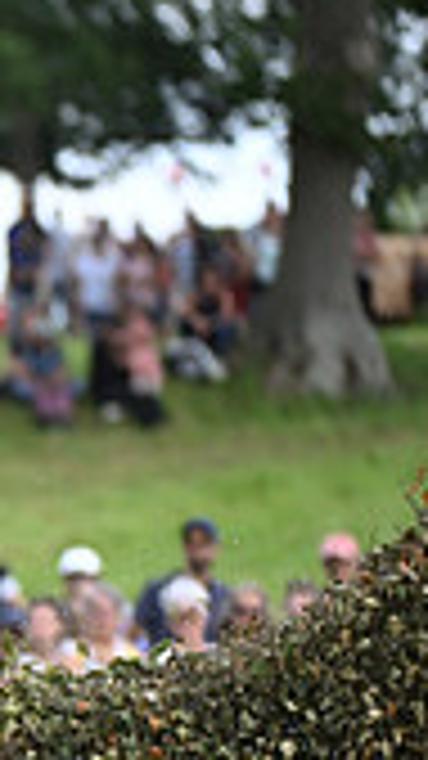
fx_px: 14493
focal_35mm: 718
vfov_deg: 3.0
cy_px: 659
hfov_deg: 1.7
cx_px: -856
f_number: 5
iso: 800
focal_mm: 200
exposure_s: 1/1600
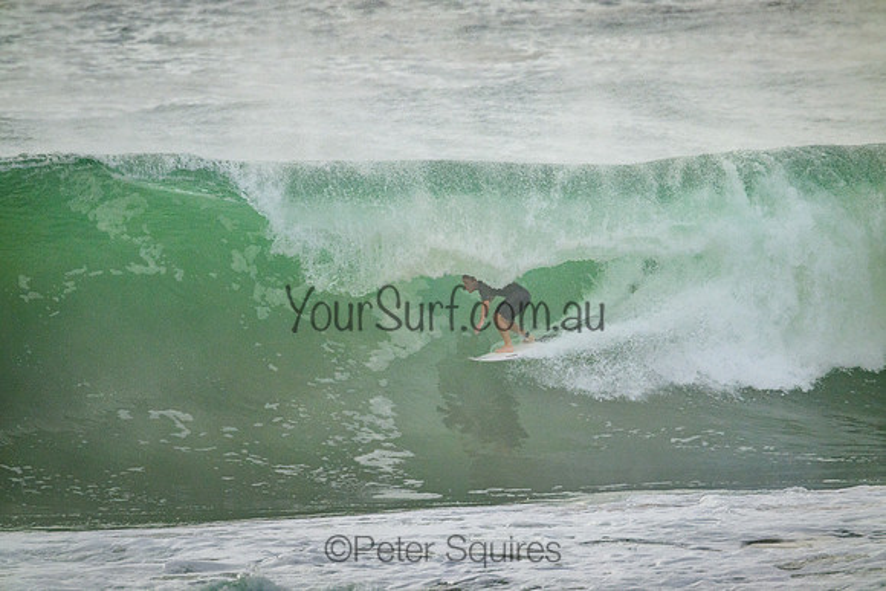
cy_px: 296
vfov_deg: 1.7
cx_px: 443
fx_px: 19693
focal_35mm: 800
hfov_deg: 2.6
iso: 2000
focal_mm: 800
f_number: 11
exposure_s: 1/2500
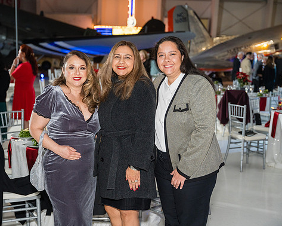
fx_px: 451
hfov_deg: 34.7
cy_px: 114
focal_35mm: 54
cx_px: 124
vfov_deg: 28.1
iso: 1600
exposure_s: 1/250
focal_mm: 46.9
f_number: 2.8
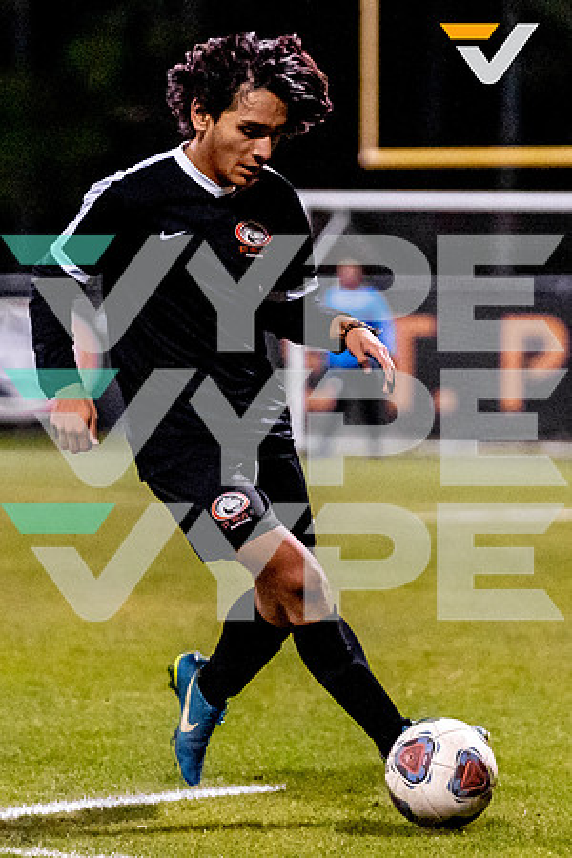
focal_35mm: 295
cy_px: 460
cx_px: 322
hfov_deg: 4.7
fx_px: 7019
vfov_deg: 7.0
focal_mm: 126
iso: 6400
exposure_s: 1/1250
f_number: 2.8
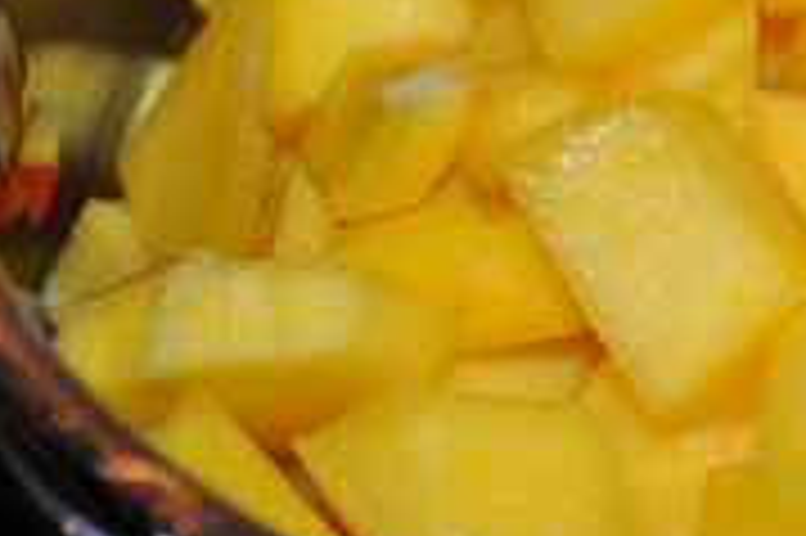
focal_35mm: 282
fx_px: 6313
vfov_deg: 4.8
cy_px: -29
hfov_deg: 7.3
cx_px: 856
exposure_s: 1/60
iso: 250
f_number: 5.3
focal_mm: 75
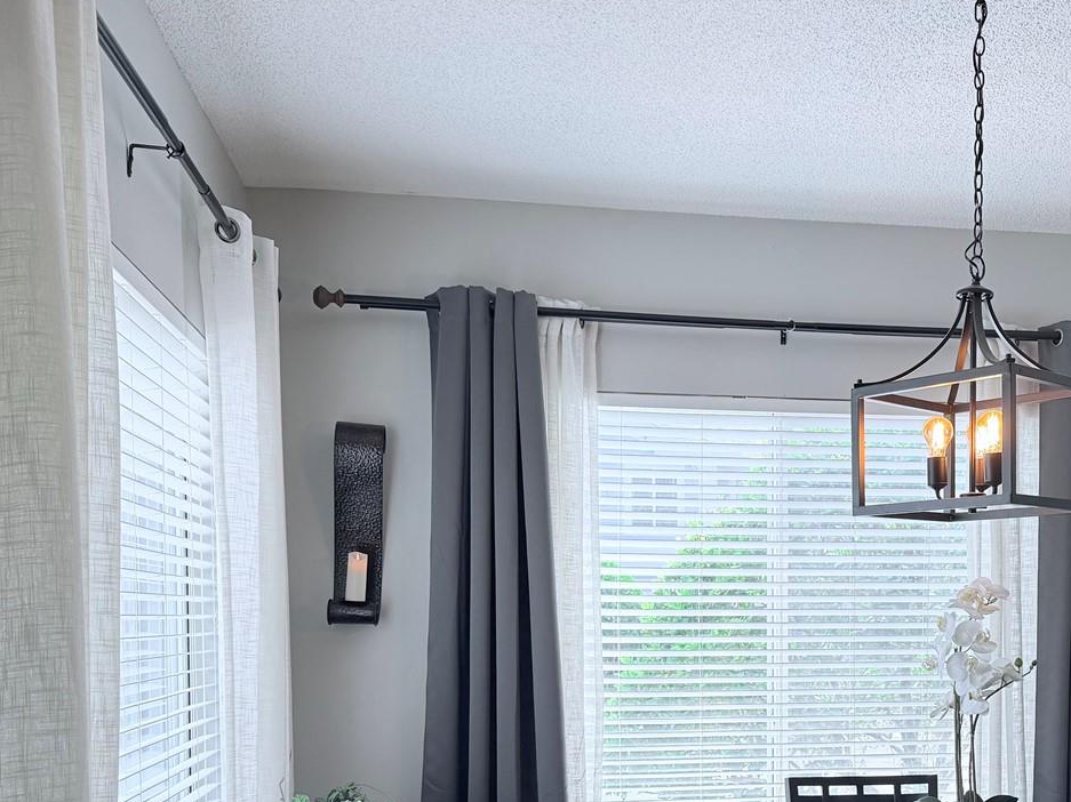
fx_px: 1268
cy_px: 659
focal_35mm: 41
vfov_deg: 33.9
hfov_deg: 44.8
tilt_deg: -2.5
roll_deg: +0.1
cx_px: 749
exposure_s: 1/397
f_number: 1.78
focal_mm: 6.76
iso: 100
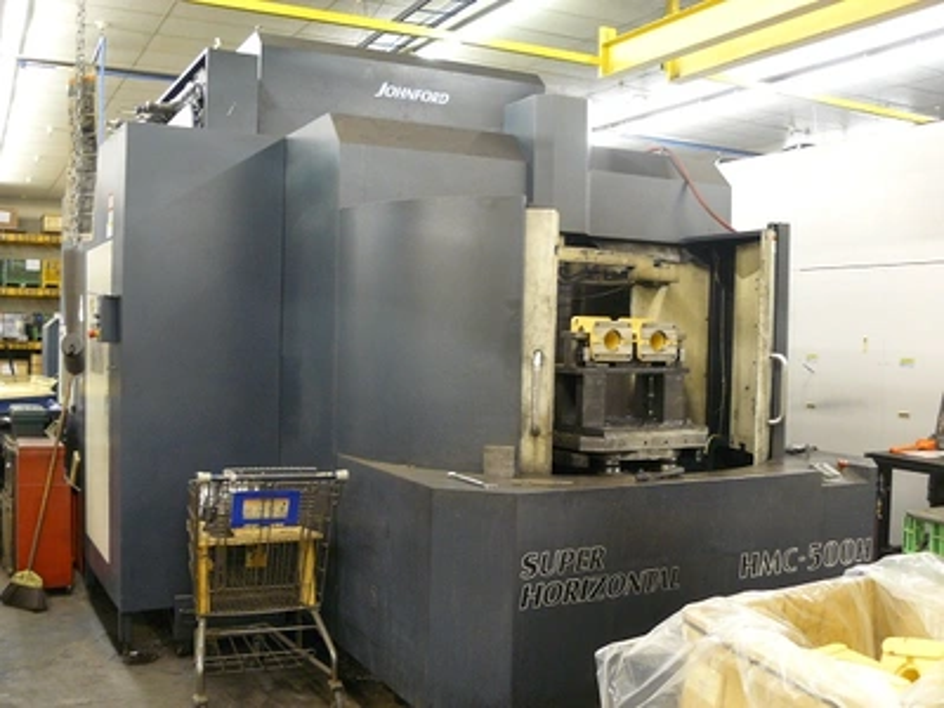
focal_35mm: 36
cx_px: 472
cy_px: 354
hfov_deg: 51.4
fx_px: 982
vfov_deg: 39.7
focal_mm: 6
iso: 200
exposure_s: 1/8
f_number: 2.8
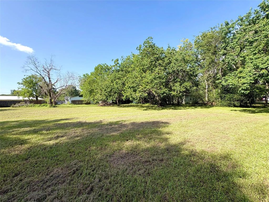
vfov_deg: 85.7
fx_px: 109
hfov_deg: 102.1
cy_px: 101
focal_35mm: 14
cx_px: 134
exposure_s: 1/771
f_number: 2.2
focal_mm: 2.22
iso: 50
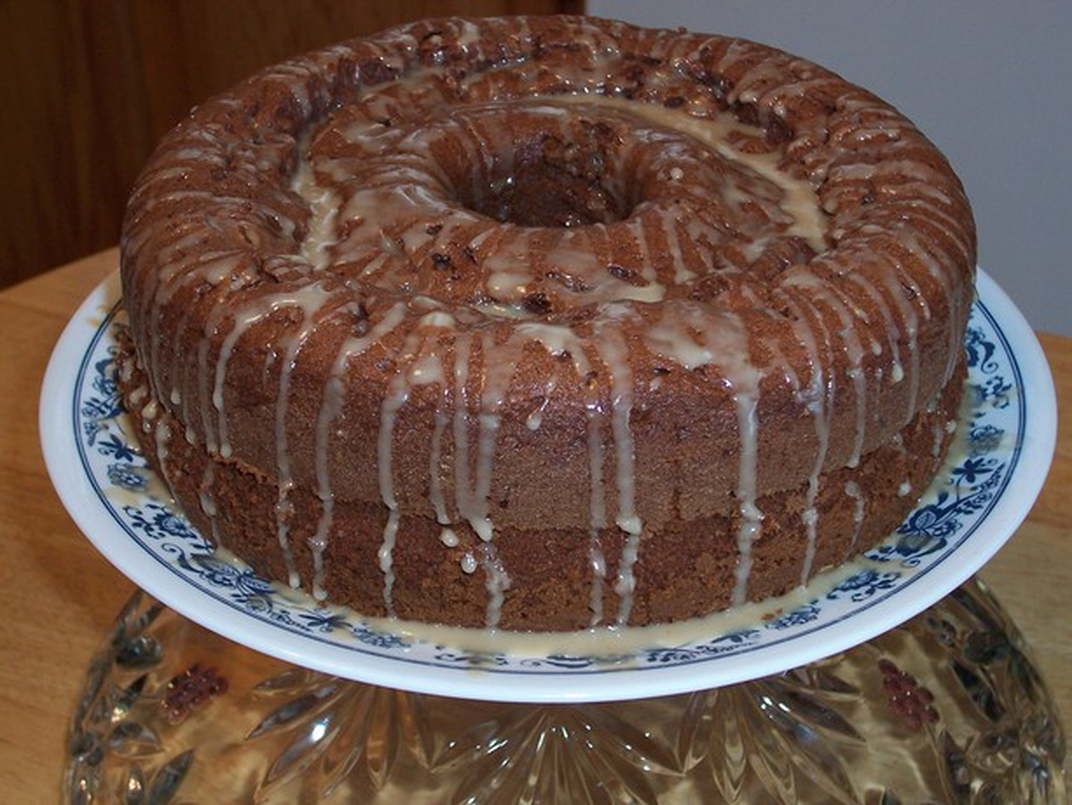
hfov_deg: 36.2
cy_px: 402
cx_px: 536
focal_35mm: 53
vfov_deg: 27.5
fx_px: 1642
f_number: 3.4
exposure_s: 1/60
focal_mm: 8.6
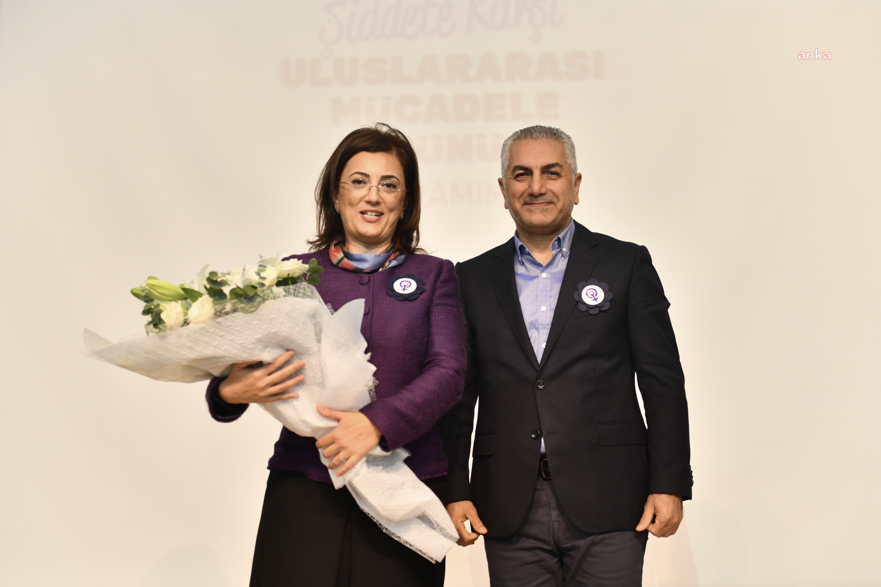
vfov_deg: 22.6
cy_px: 294
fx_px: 1468
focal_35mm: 60
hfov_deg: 33.4
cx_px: 440
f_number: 2.8
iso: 800
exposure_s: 1/250
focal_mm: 60
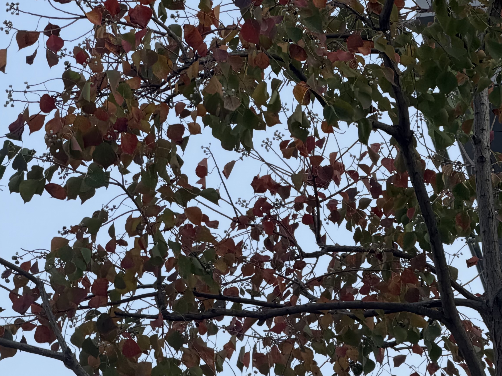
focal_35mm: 248
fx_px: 3596
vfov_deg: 6.0
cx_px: 11
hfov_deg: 7.9
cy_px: 55
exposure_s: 1/458
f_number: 2.8
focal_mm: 16.89
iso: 50
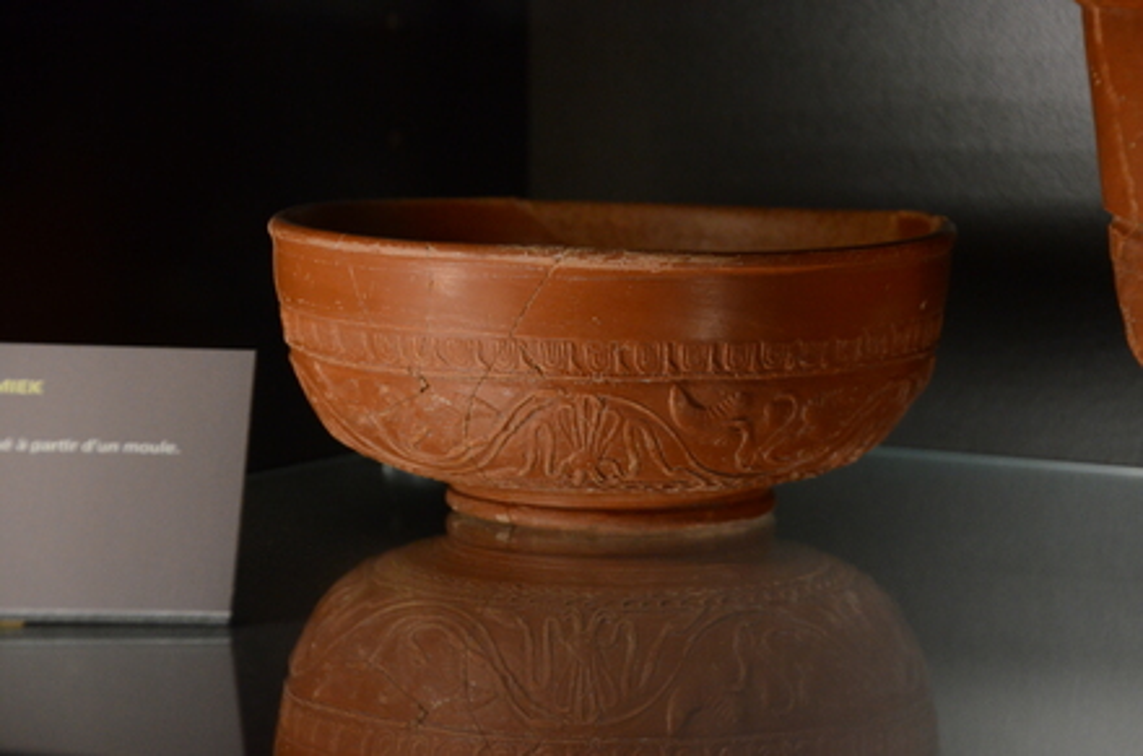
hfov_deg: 13.7
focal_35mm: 150
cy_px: 378
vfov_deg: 9.1
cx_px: 572
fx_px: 4751
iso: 2500
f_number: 5.6
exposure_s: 1/125
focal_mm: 100
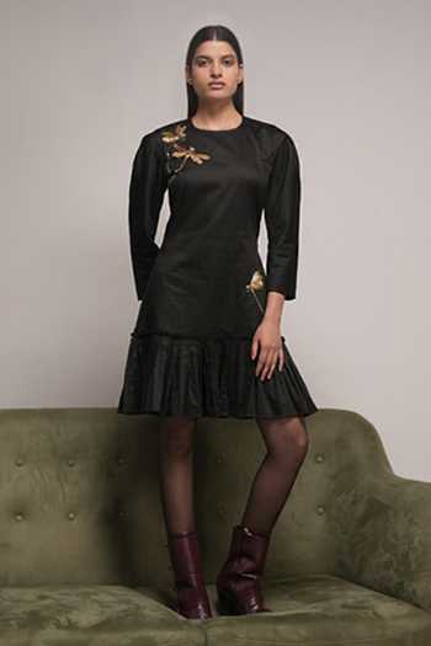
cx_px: 216
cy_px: 323
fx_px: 594
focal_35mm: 33
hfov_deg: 39.9
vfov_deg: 57.1
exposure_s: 1/160
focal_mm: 33.1
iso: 1000
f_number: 4.5
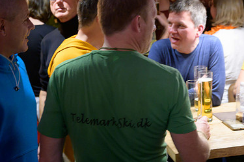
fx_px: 461
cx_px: 179
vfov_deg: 20.0
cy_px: 57
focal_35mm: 68
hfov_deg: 29.3
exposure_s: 1/80
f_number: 3.2
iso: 6400
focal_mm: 44
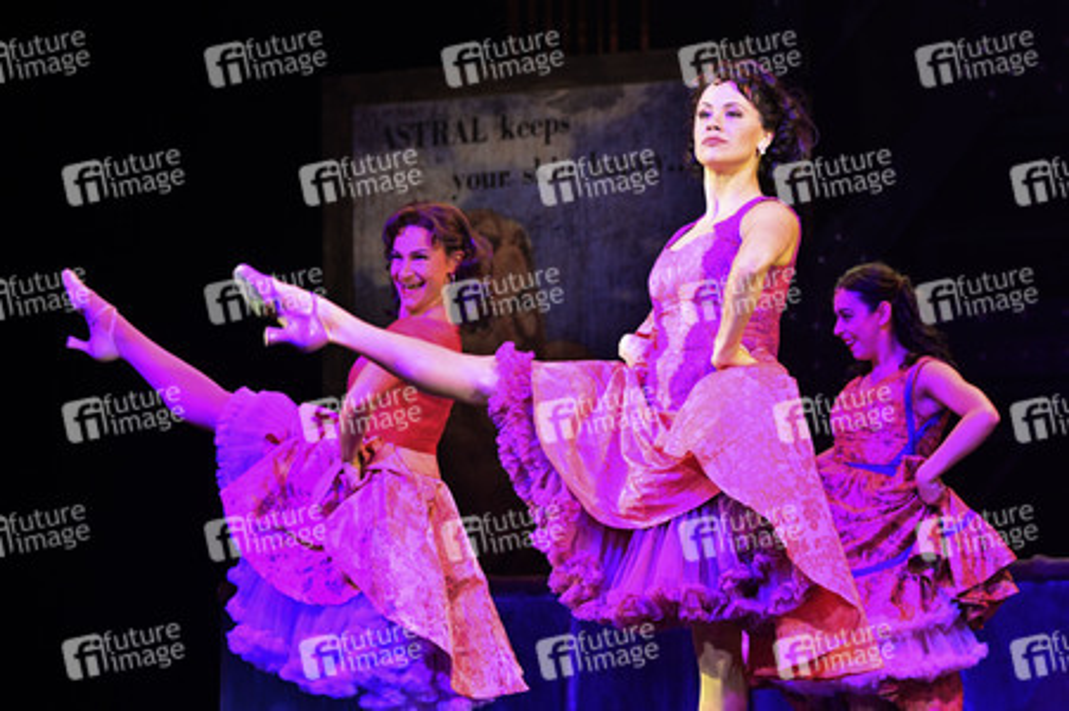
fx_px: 4006
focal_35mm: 135
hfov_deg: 15.2
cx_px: 534
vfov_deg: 10.1
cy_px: 356
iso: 640
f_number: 5
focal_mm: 135
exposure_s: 1/100
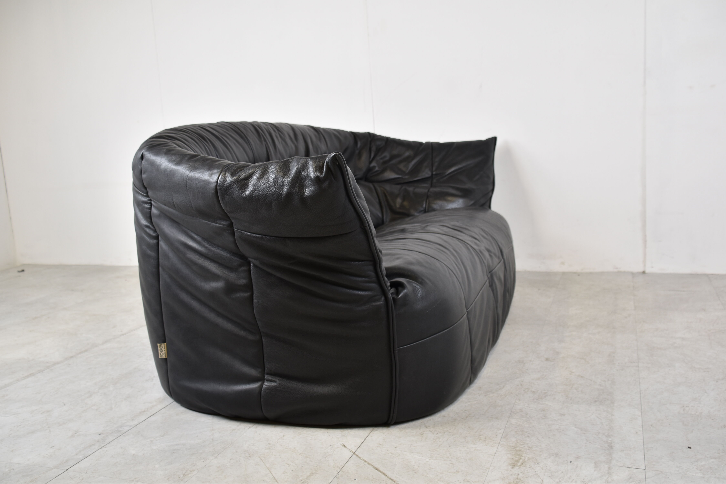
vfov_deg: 40.0
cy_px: 242
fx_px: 666
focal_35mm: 33
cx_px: 363
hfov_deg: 57.2
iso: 200
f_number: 3.5
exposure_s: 1/40
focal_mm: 22
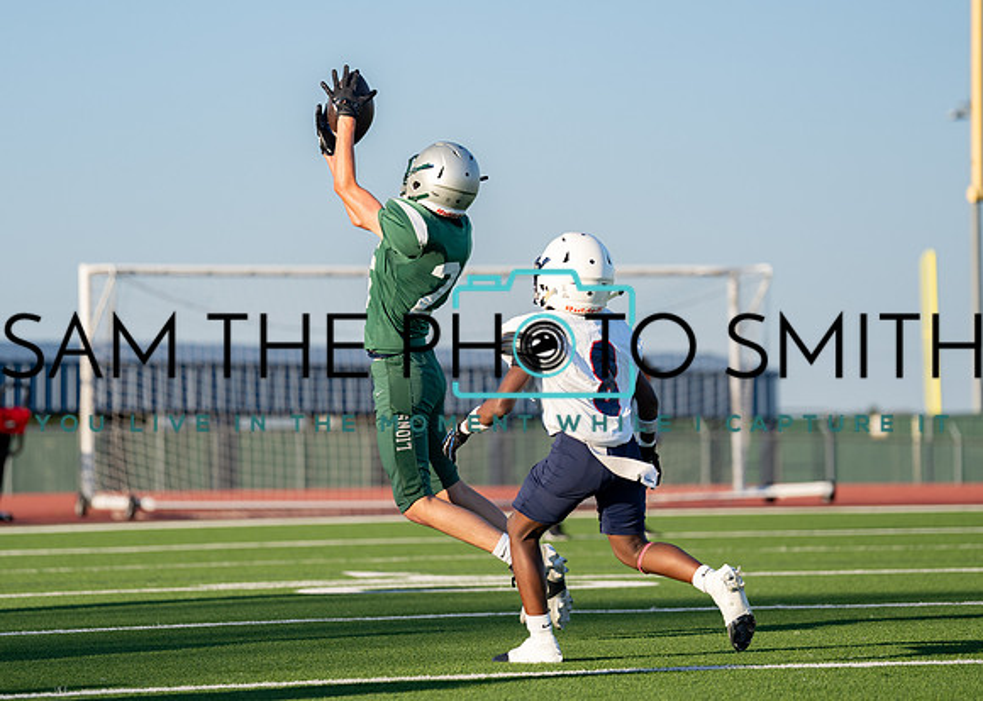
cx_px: 369
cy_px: 320
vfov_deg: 8.6
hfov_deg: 12.1
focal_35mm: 166
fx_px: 4643
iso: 200
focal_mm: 129
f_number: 2.8
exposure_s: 1/3200
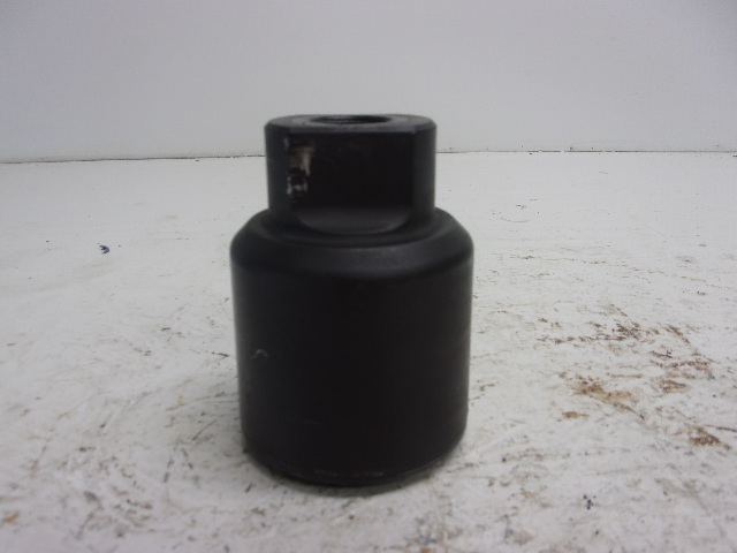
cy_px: 276
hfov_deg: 63.4
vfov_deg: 49.7
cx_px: 368
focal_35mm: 28
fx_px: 596
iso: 94
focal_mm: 5.1
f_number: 3.9
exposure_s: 1/34
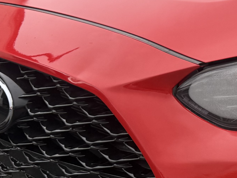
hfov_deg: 17.2
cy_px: 65
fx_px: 698
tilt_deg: -10.6
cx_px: 366
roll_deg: +0.4
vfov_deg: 14.5
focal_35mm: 102
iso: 64
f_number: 1.78
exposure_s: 1/121
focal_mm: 6.76
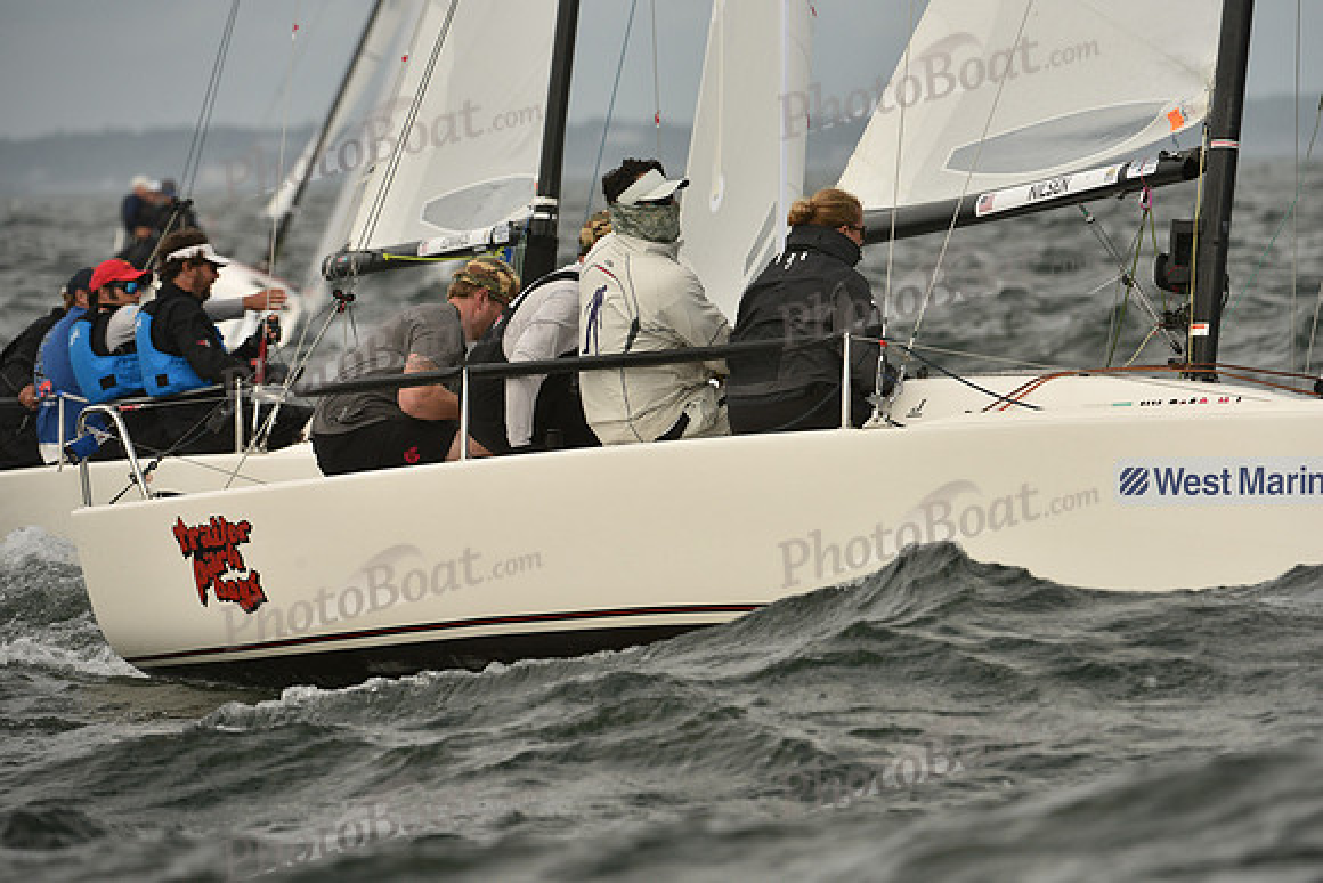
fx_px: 12130
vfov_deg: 4.2
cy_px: 442
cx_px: 662
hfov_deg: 6.2
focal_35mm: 330
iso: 320
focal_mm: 330
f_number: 7.1
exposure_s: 1/1600
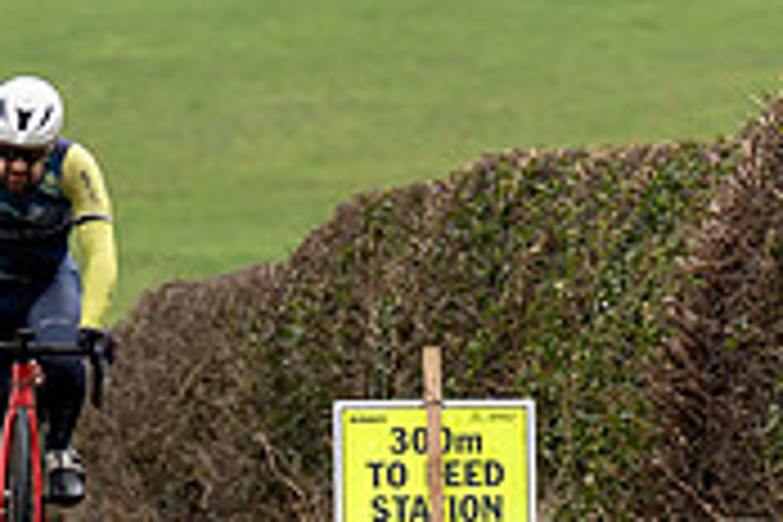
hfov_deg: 1.5
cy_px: 213
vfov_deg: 1.0
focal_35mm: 1356
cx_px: 127
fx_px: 29491
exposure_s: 1/800
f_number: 4
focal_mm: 200
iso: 400
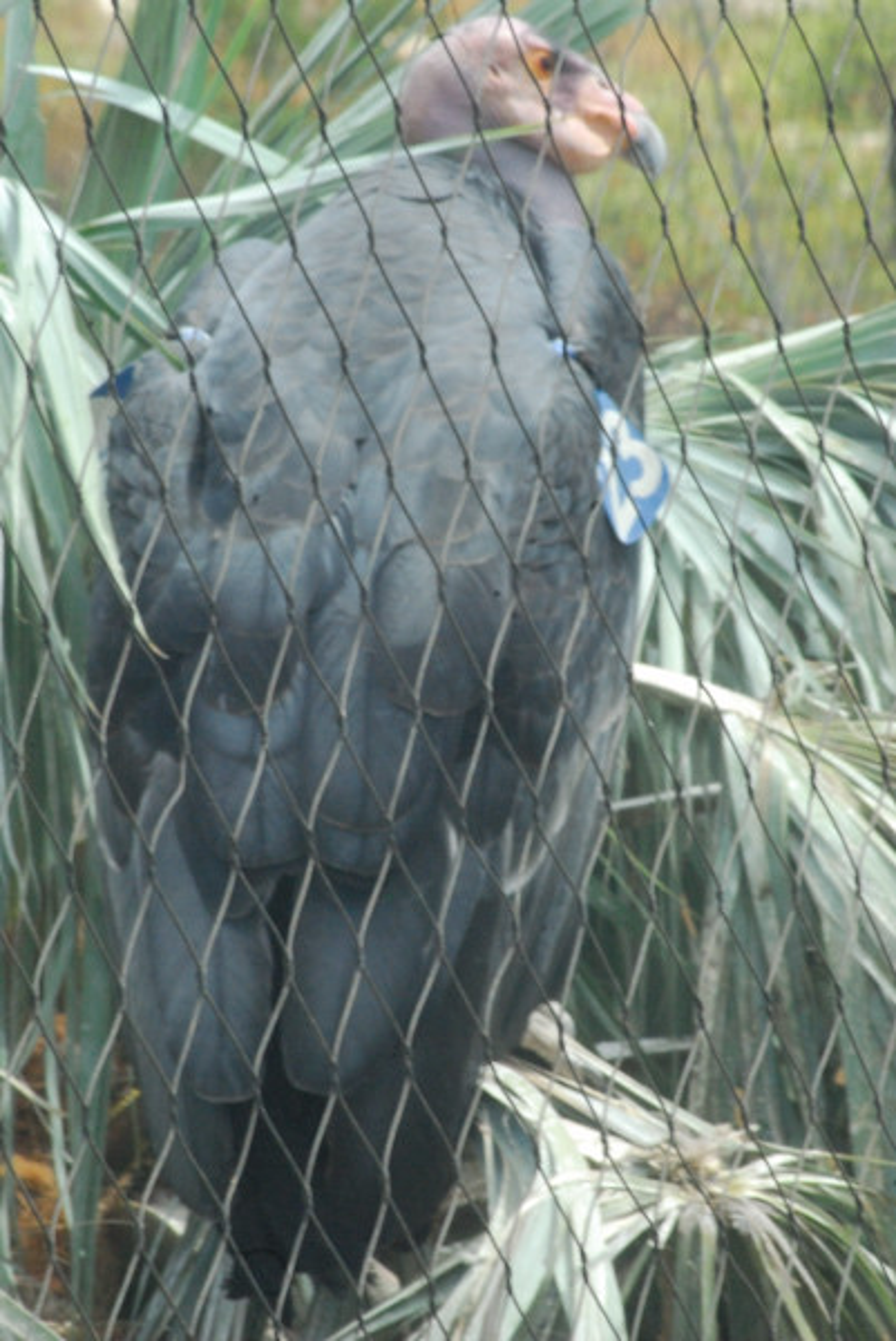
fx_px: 10062
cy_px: 670
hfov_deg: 5.1
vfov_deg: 7.6
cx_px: 448
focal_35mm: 270
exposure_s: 1/90
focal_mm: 180
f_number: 27
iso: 1600
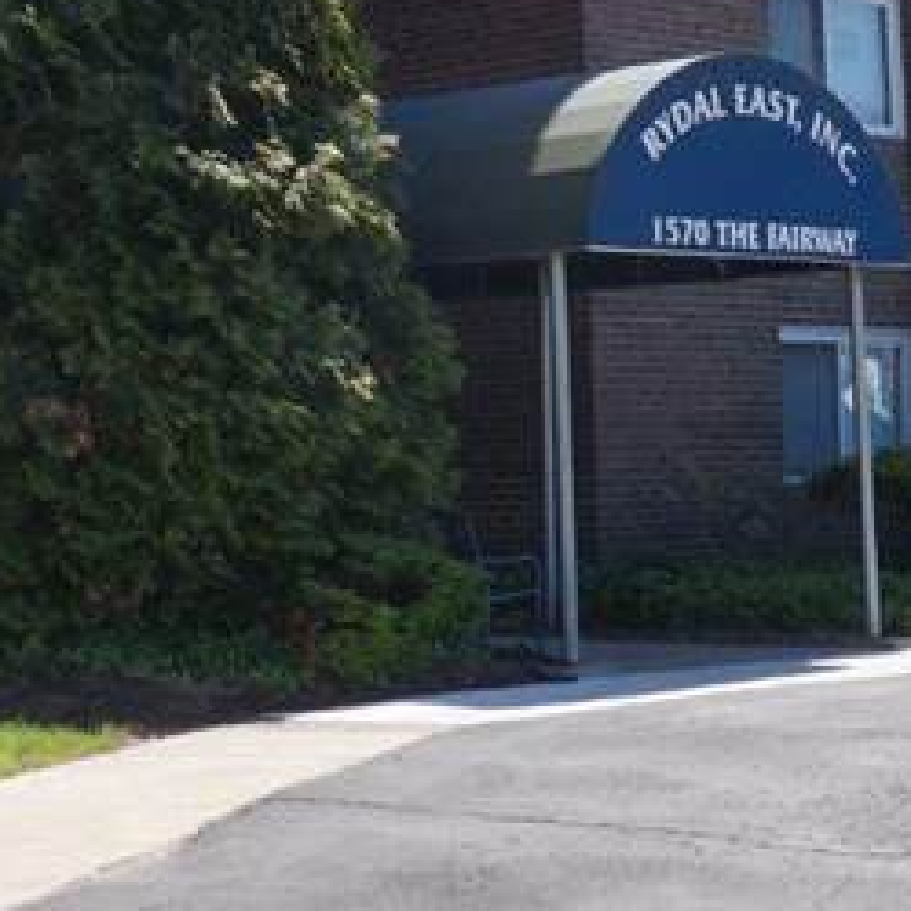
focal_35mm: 105
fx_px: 3126
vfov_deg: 16.4
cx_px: 490
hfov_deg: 16.6
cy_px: 99
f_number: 11
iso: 400
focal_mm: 16
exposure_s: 1/320
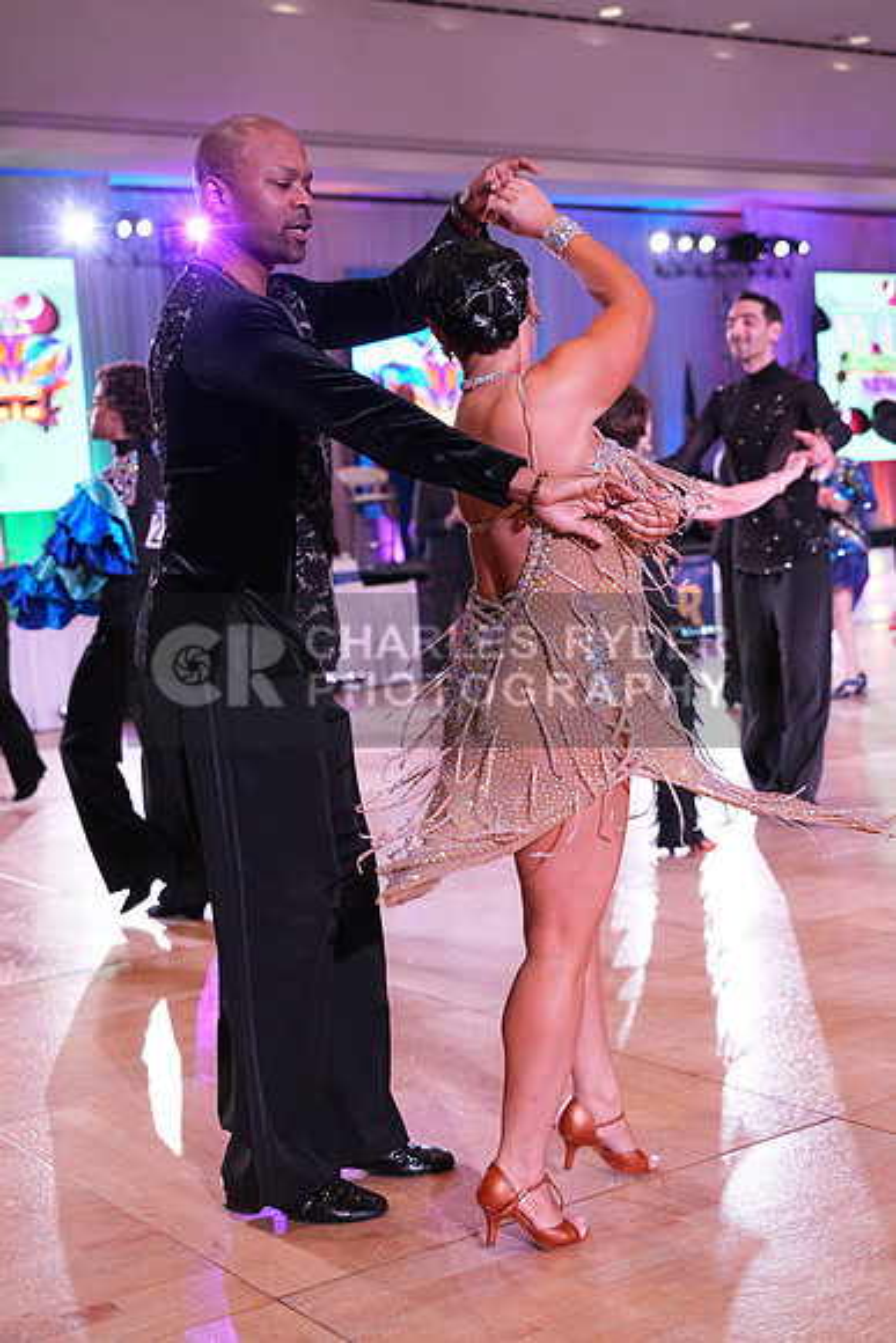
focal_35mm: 47
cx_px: 448
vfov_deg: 41.9
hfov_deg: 28.7
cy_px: 672
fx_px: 1753
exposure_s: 1/400
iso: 3200
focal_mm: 47
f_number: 4.5
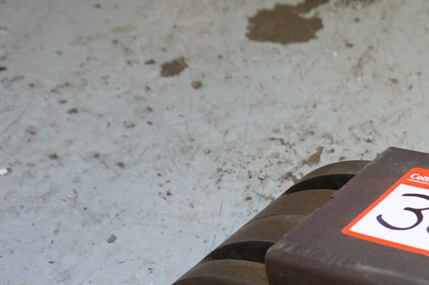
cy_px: 351
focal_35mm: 67
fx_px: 798
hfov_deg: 28.7
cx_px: 401
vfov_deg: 19.1
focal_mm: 16
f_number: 3.5
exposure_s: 1/160
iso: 2500
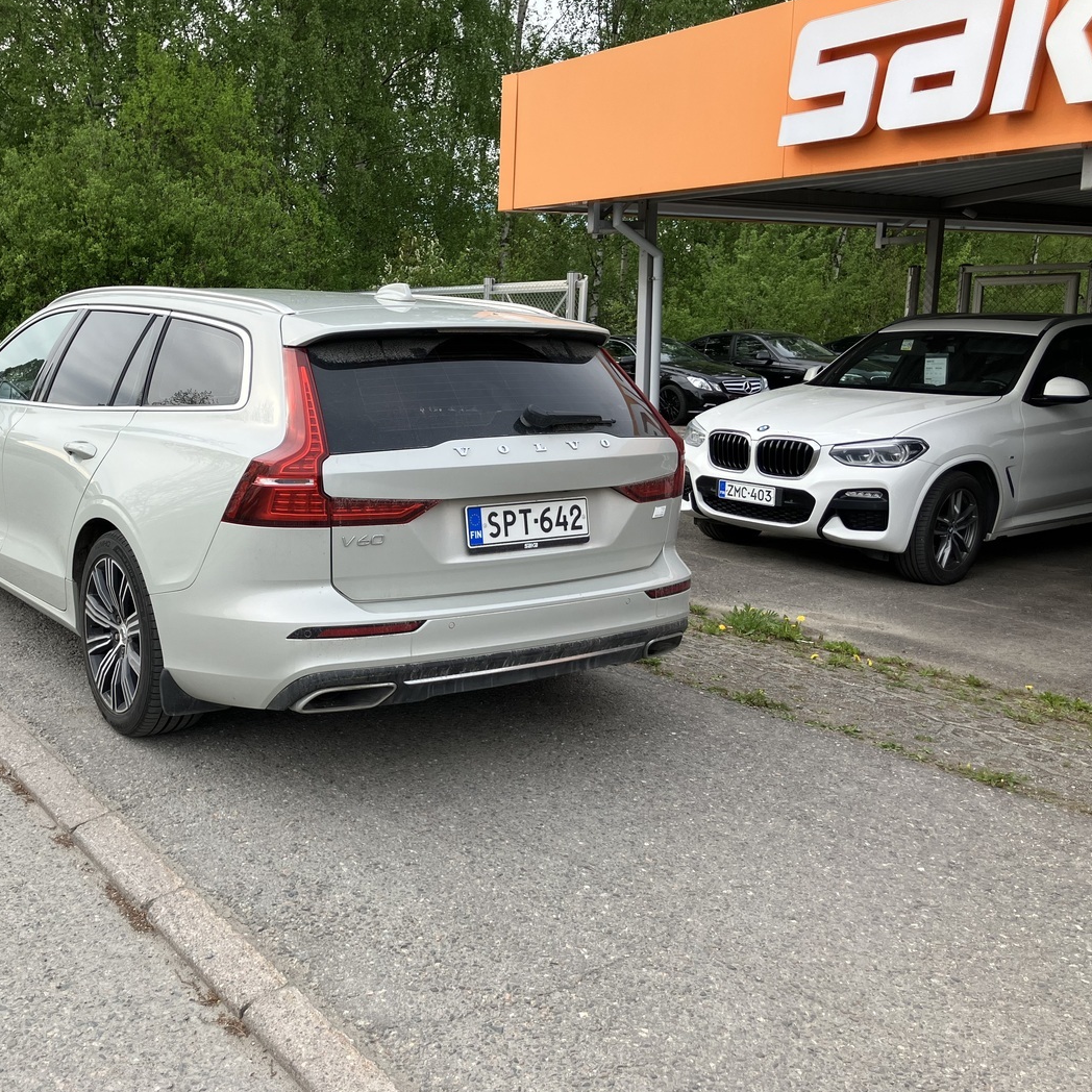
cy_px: 551
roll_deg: +0.4
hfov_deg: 47.5
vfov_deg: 48.4
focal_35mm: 34
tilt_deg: -11.3
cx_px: 344
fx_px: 1213
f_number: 1.8
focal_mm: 3.99
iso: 32
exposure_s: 1/571
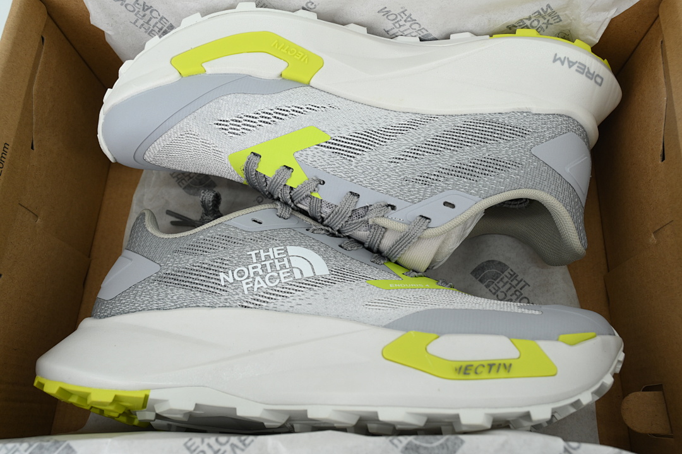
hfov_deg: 64.6
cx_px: 341
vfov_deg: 45.7
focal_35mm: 28
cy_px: 227
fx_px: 540
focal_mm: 28.5
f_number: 9
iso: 400
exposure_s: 1/100
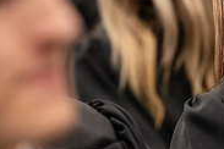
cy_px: 67
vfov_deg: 2.6
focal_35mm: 522
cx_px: 234
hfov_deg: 3.9
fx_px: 3248
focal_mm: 165
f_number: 3.2
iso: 3200
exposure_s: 1/200
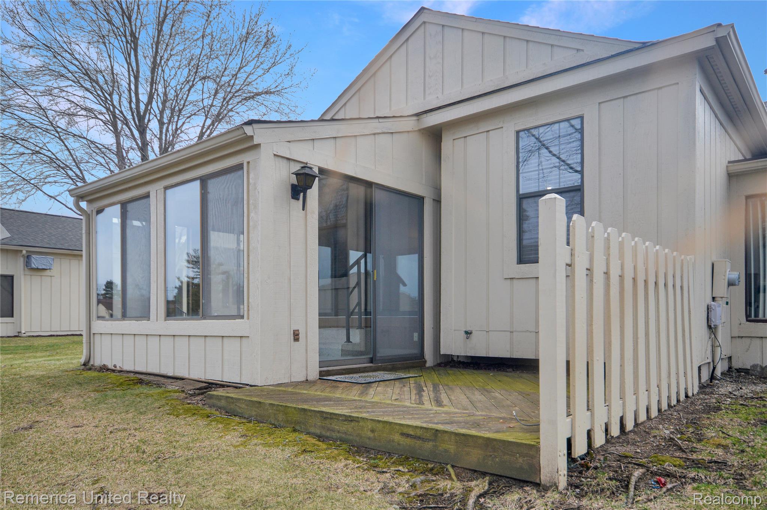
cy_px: 255
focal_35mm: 24
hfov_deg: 73.8
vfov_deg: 53.0
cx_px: 384
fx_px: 511
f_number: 7.1
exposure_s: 1/250
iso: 200
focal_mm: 16
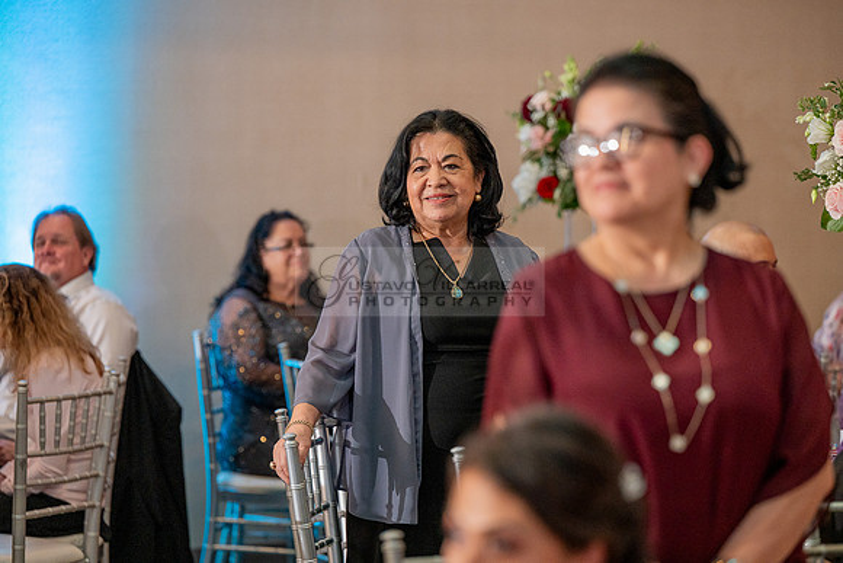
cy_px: 282
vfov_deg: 10.6
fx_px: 3045
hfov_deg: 15.8
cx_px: 422
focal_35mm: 130
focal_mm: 130
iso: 1600
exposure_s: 1/200
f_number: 3.2
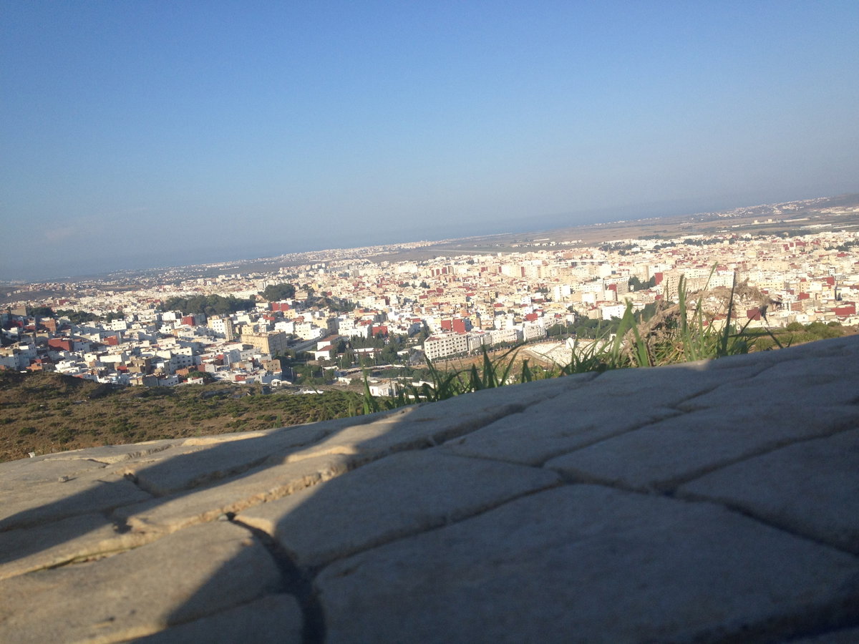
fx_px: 869
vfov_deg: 40.7
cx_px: 430
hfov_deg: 52.6
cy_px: 322
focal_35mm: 35
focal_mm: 4.28
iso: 64
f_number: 2.4
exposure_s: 1/1672
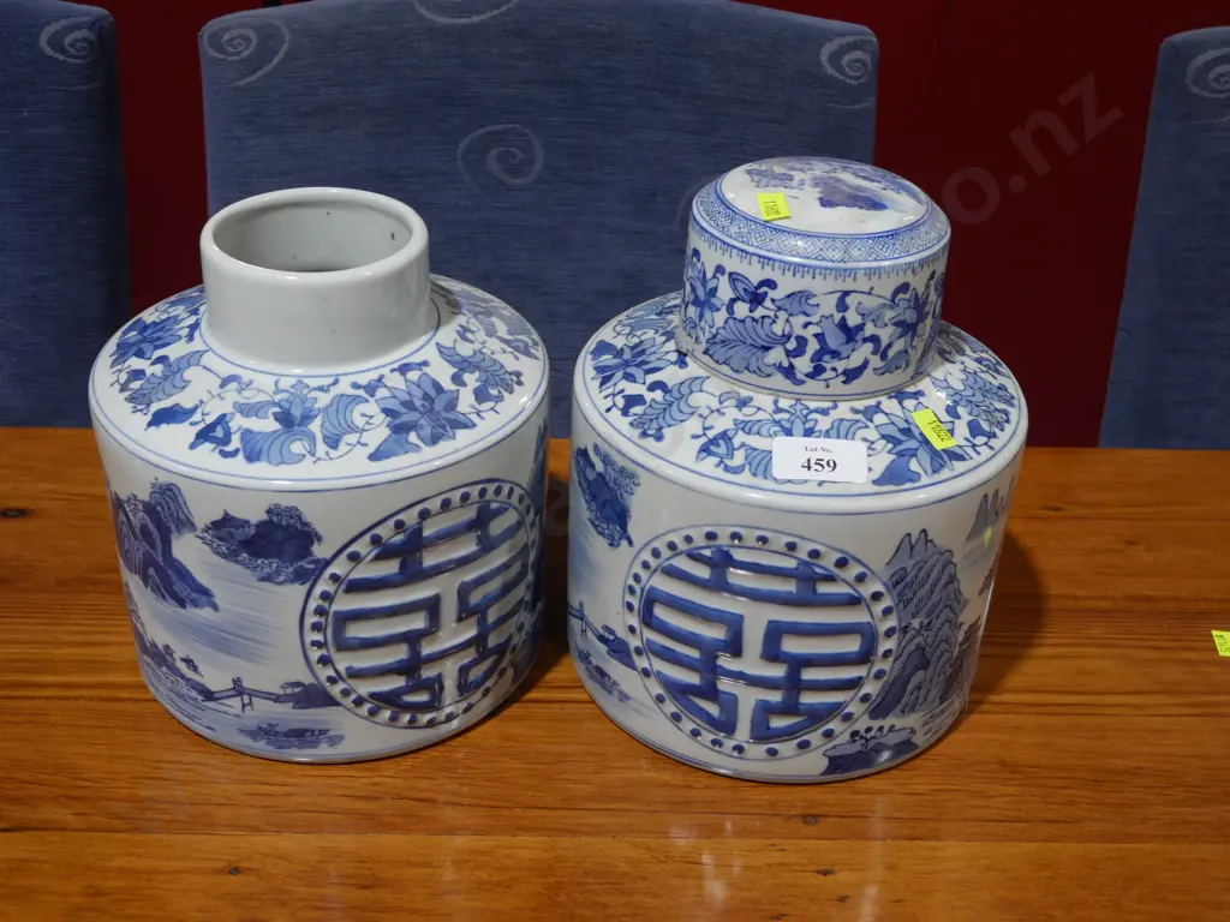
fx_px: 1635
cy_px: 461
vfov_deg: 31.5
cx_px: 615
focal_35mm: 46
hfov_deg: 41.2
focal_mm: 23
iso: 320
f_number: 5.1
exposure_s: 1/60
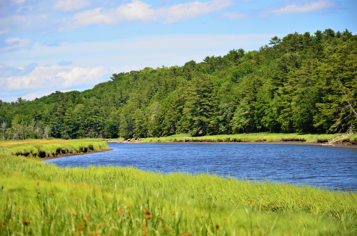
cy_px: 118
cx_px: 178
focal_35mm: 147
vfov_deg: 9.3
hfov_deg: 14.0
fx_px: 1455
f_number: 5.6
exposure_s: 1/320
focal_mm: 98
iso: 100
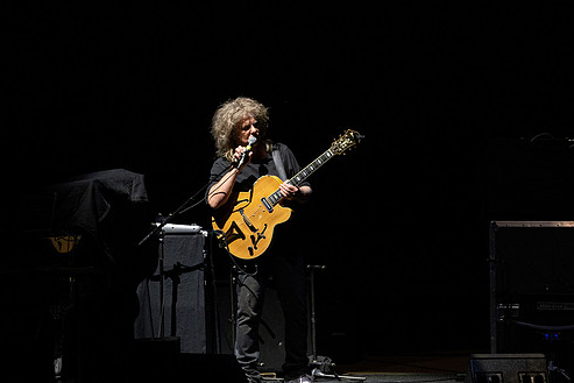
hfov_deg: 5.4
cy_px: 115
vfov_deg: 3.6
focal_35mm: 381
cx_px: 272
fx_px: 6076
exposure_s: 1/250
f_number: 4.5
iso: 2500
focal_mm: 200
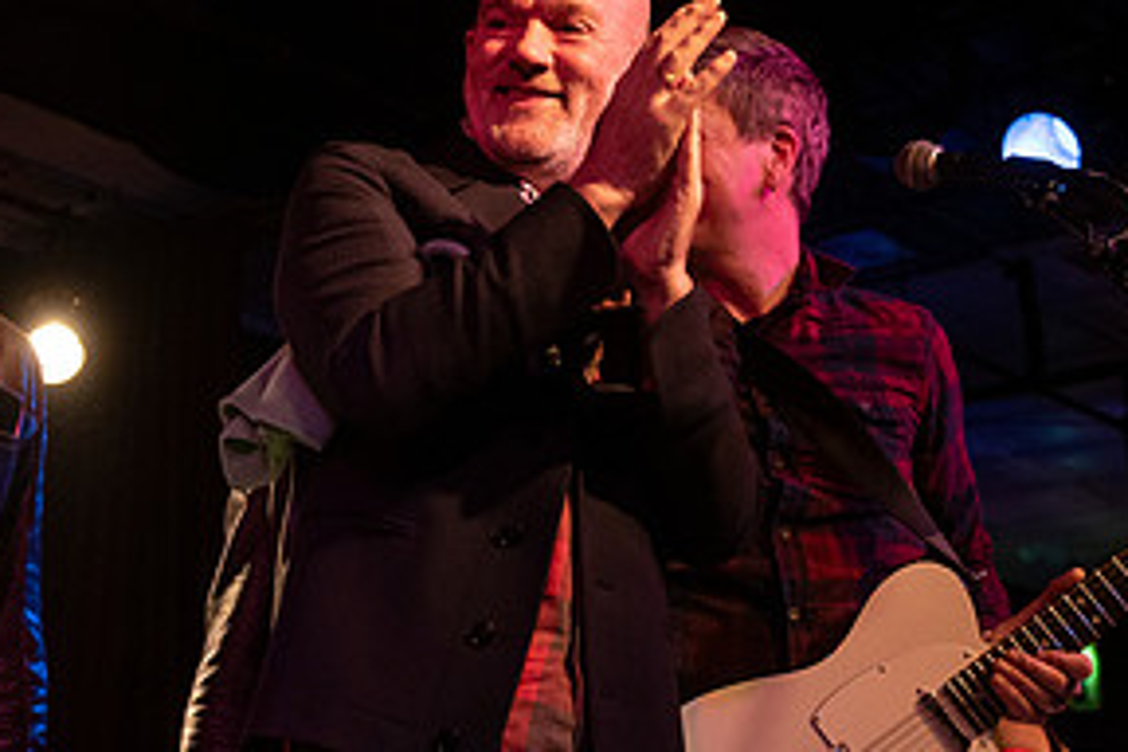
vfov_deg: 19.6
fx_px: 2162
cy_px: 212
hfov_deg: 29.0
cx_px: 373
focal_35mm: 69
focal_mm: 28
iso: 2000
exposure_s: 1/200
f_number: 3.2
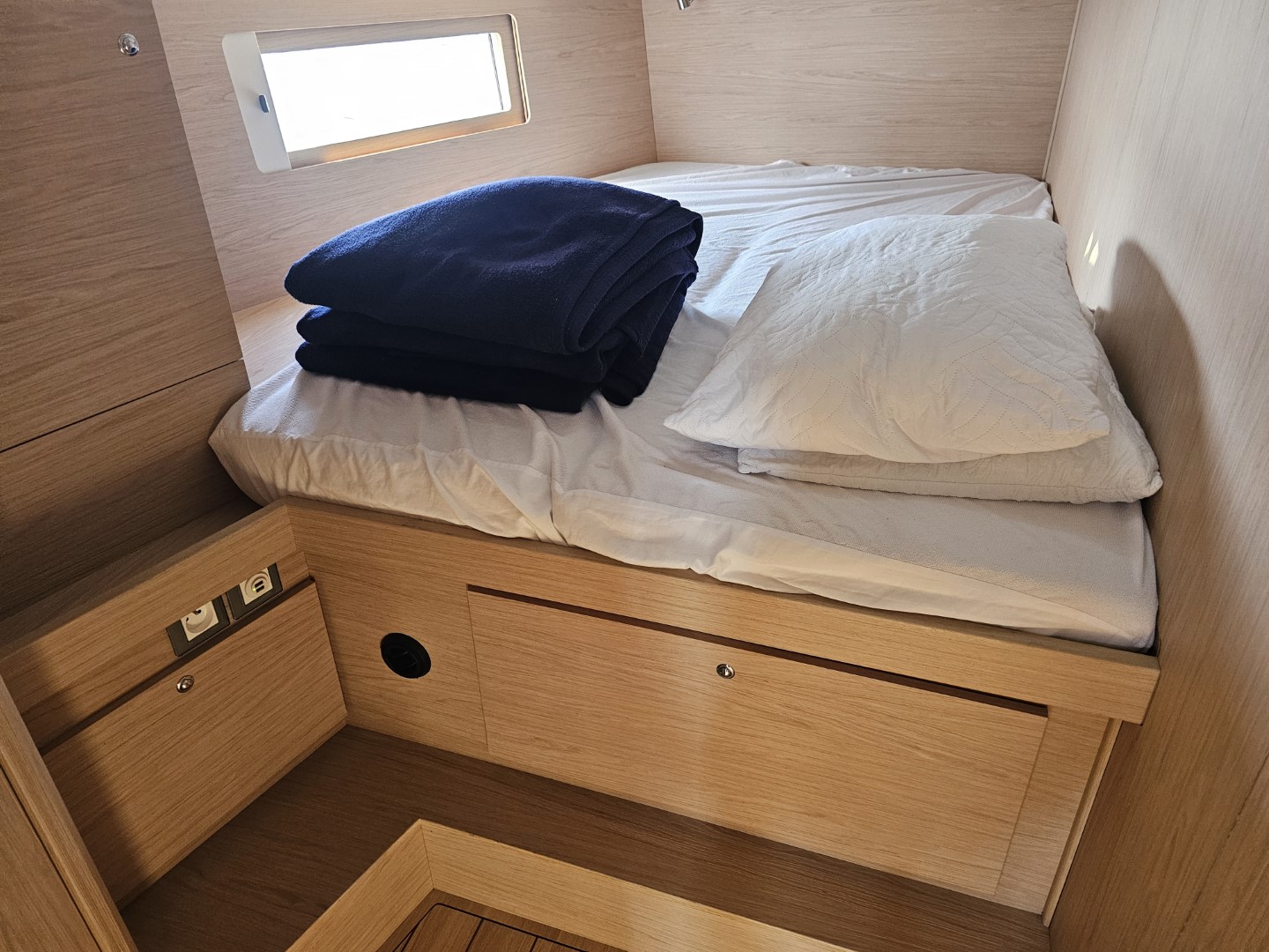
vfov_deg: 58.9
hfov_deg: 73.9
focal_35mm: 23
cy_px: 476
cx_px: 634
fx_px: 843
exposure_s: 1/100
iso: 640
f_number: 1.7
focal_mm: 6.3
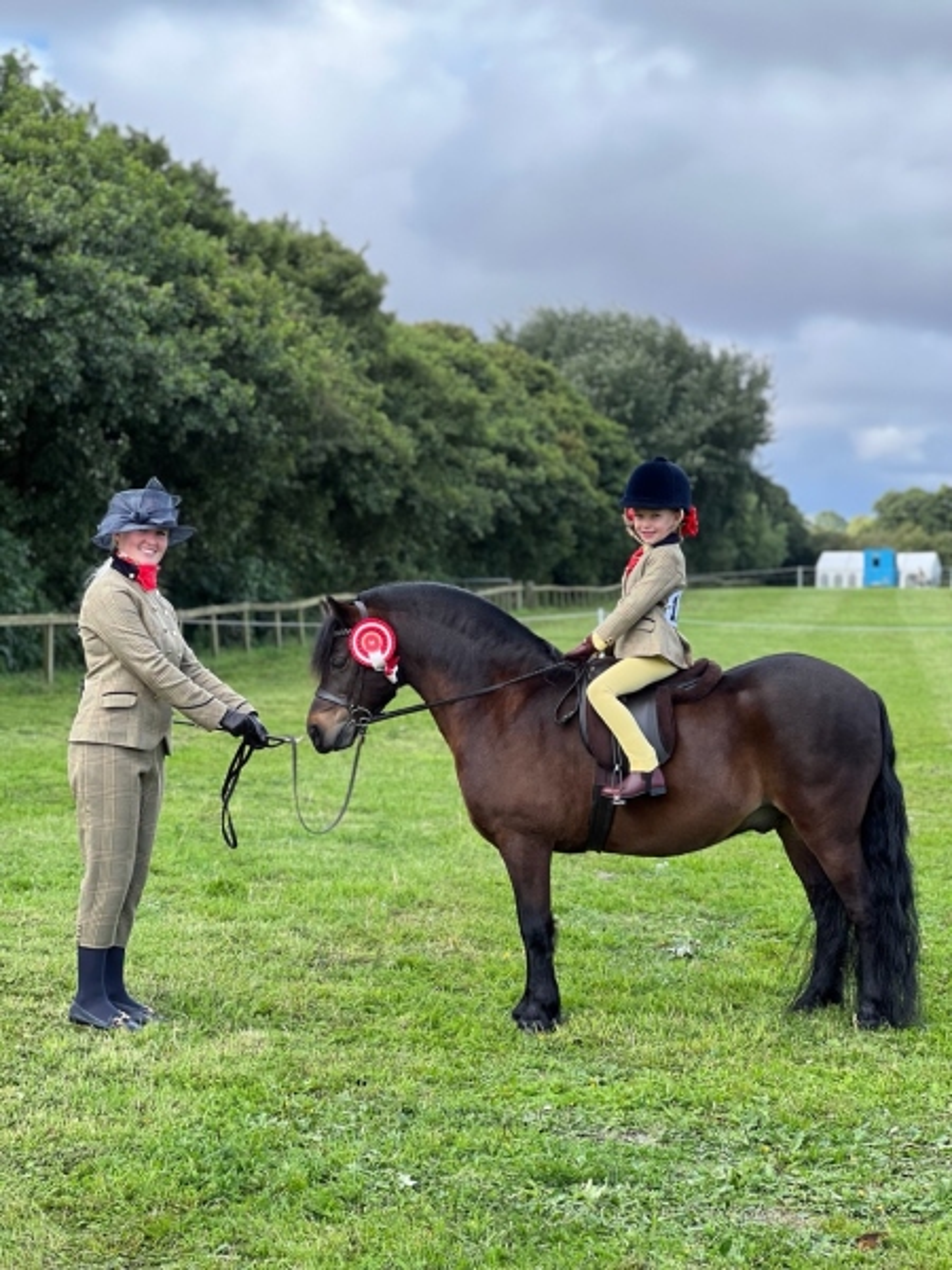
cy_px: 635
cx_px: 476
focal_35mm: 77
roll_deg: -0.3
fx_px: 2824
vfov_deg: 25.3
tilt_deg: -1.0
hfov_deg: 19.1
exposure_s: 1/174
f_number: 2.8
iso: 32
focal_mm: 9
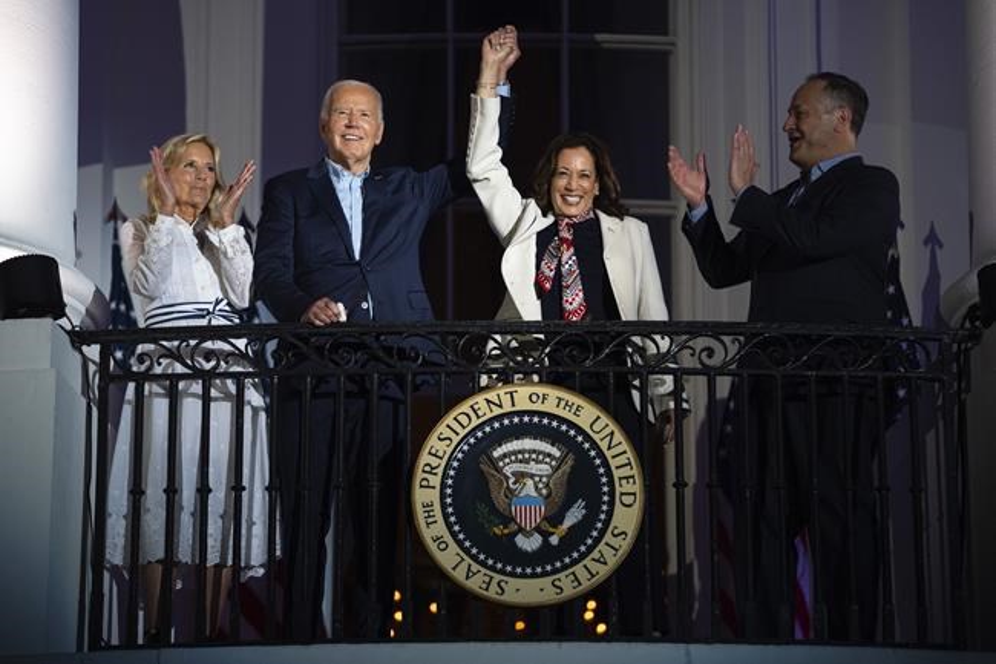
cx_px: 498
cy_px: 332
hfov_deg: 13.9
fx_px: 4093
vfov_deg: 9.3
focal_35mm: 148
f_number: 2.8
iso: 2000
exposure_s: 1/800
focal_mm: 148
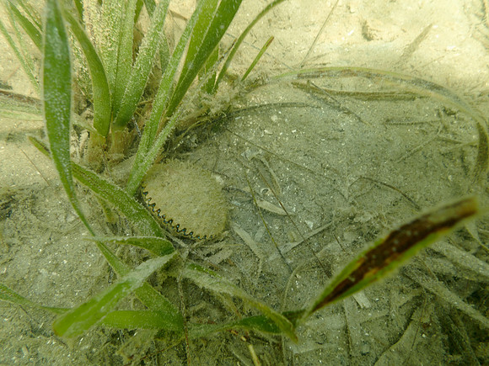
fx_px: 353
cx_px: 244
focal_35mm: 25
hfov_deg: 69.4
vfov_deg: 54.9
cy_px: 183
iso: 100
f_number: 2.8
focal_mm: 4.5
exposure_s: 1/250
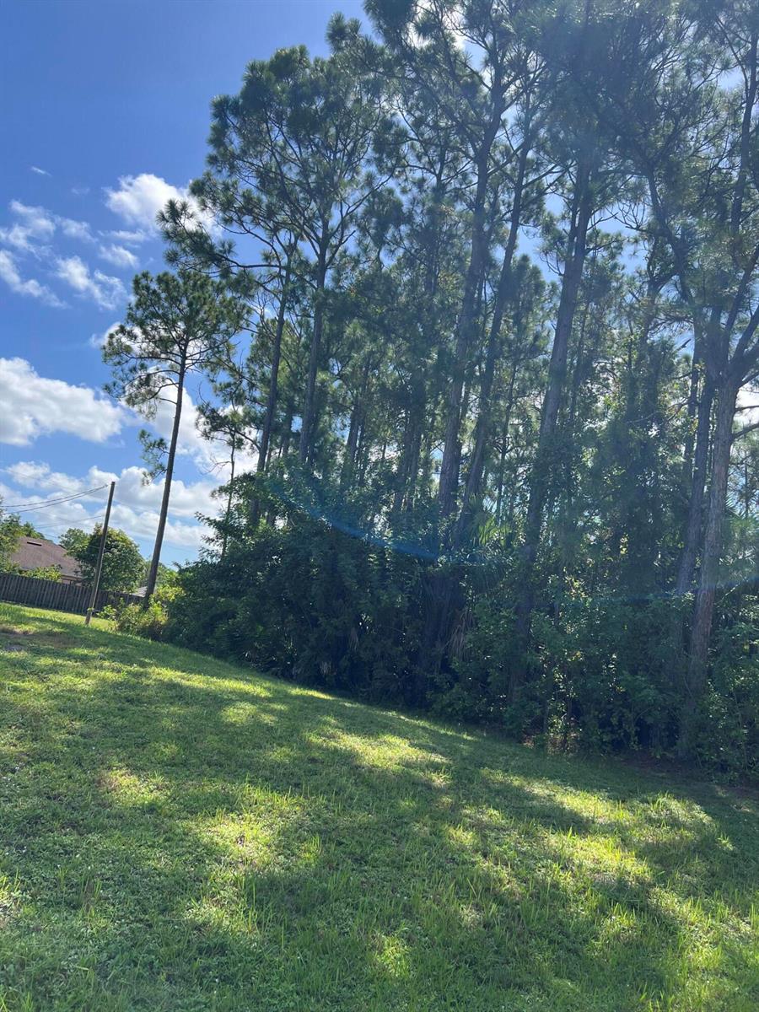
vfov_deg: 67.3
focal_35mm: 26
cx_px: 380
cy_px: 506
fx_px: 760
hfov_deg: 53.1
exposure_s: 1/2165
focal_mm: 5.7
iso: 50
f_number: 1.5
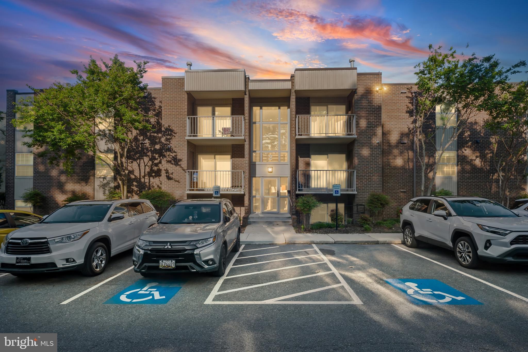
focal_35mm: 18
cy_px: 176
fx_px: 264
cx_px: 264
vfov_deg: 67.4
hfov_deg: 90.0
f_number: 8
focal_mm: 12
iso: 100
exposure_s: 1/125
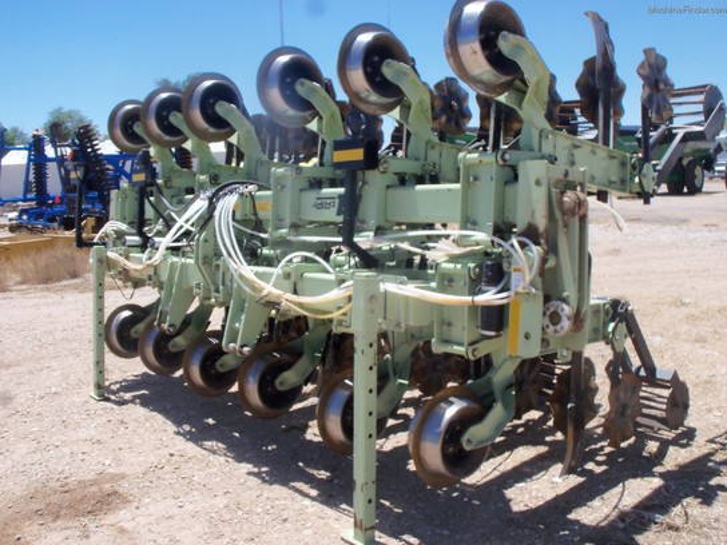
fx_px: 735
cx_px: 364
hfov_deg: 52.6
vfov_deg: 40.7
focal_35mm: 35
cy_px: 272
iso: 80
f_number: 5.5
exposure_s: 1/320
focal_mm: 6.3
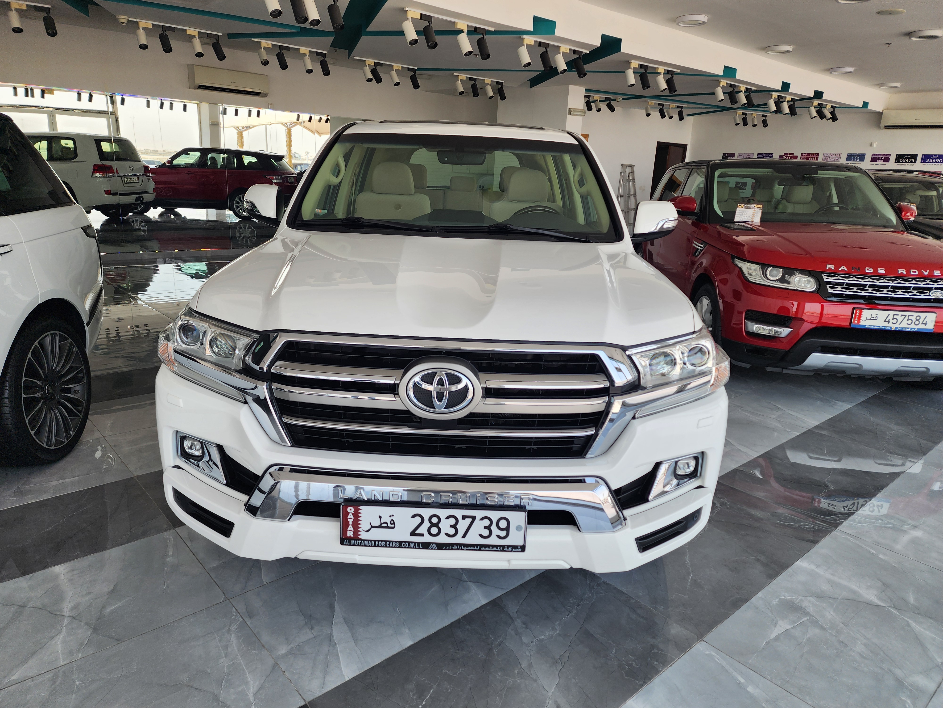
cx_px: 472
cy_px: 354
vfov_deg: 58.9
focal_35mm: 23
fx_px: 627
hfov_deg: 73.9
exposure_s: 1/273
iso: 12
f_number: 1.8
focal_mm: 6.4
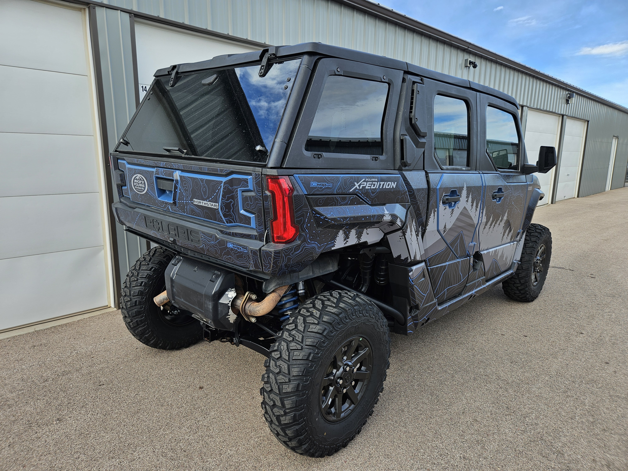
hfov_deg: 73.9
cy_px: 236
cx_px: 314
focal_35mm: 23
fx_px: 417
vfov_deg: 58.9
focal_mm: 5.4
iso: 25
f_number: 1.8
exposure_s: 1/407
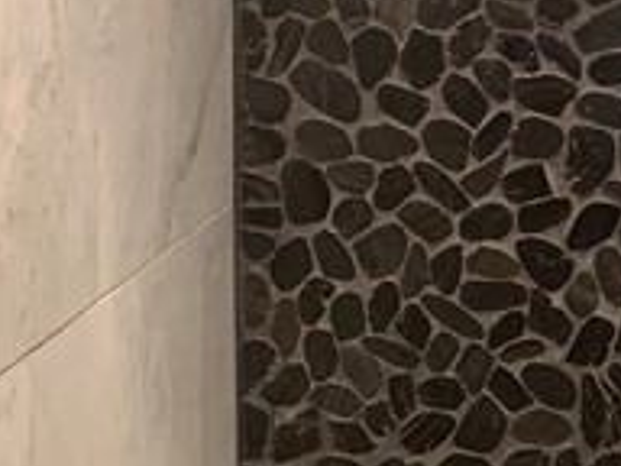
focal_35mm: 139
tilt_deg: -2.7
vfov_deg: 10.6
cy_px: 78
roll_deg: -0.5
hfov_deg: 12.0
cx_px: 1388
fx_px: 2494
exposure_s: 1/60
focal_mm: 4.25
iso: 64
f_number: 1.8
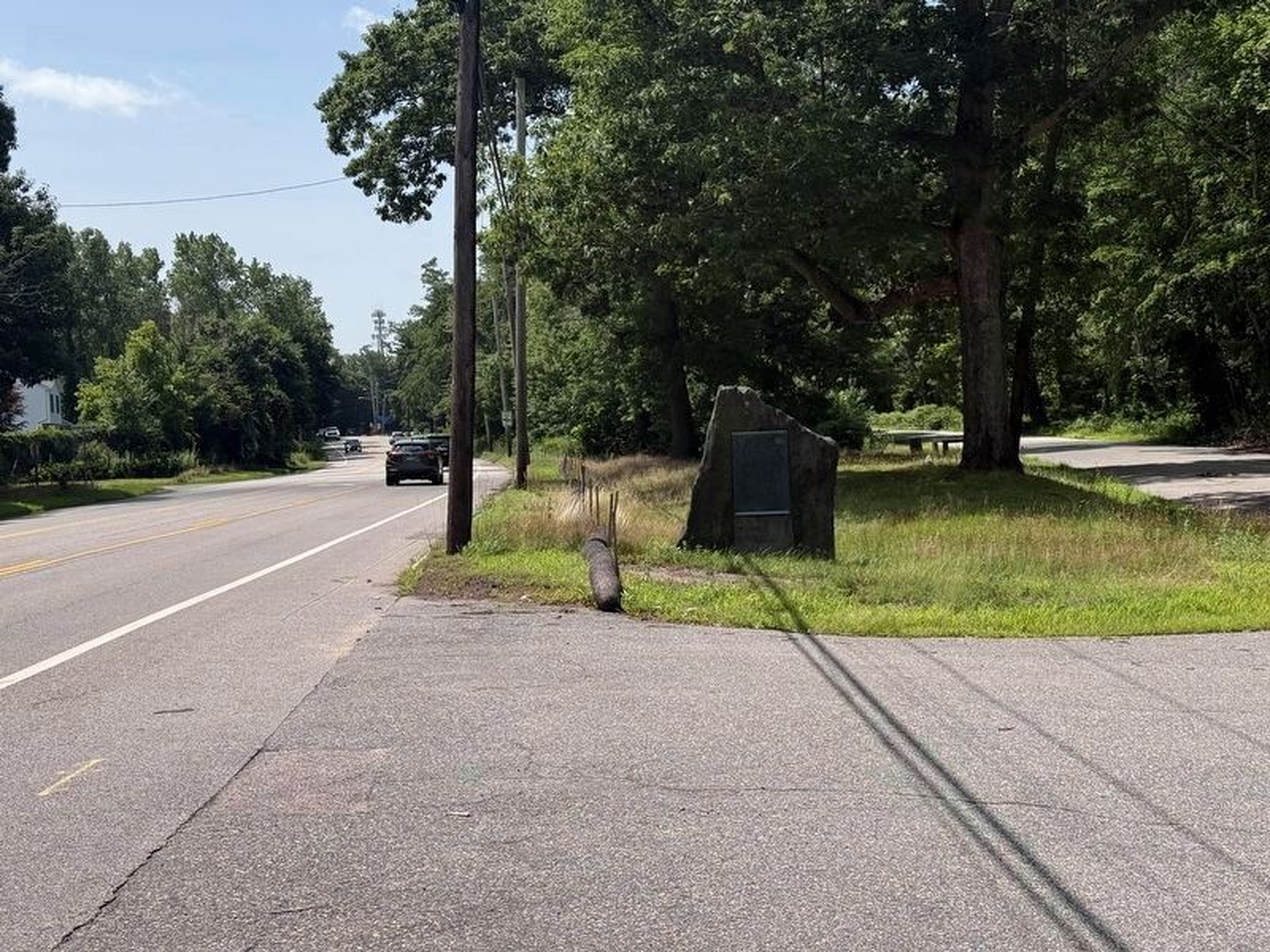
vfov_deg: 30.3
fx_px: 1761
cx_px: 635
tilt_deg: -1.4
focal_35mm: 48
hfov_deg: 39.7
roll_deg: +1.9
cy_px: 476
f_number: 1.78
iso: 64
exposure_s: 1/5587
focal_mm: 6.76
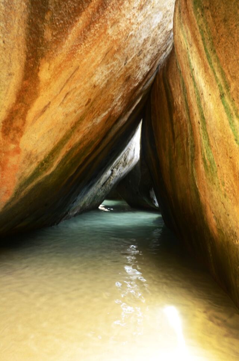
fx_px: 330
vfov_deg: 57.3
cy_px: 180
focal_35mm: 33
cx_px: 120
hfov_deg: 39.8
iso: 200
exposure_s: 1/10
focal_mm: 22
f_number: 6.3
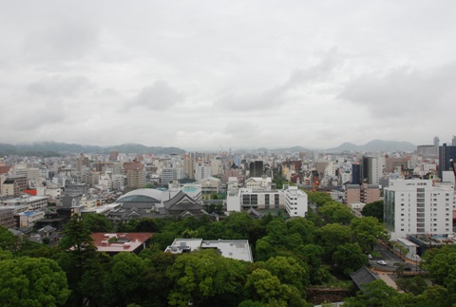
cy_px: 154
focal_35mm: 30
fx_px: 381
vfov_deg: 43.9
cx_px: 228
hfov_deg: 61.8
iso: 320
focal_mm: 20
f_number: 7.1
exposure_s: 1/400
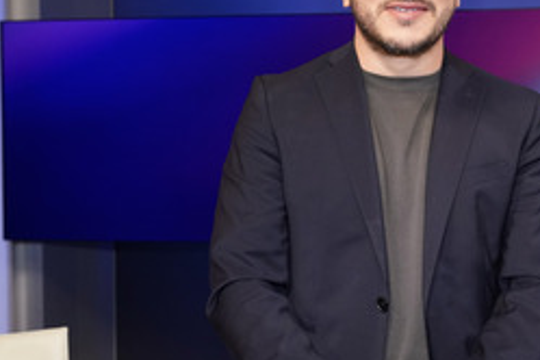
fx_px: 870
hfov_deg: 33.6
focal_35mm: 58
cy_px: 158
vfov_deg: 23.4
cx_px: 420
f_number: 5
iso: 2000
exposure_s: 1/125
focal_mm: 32
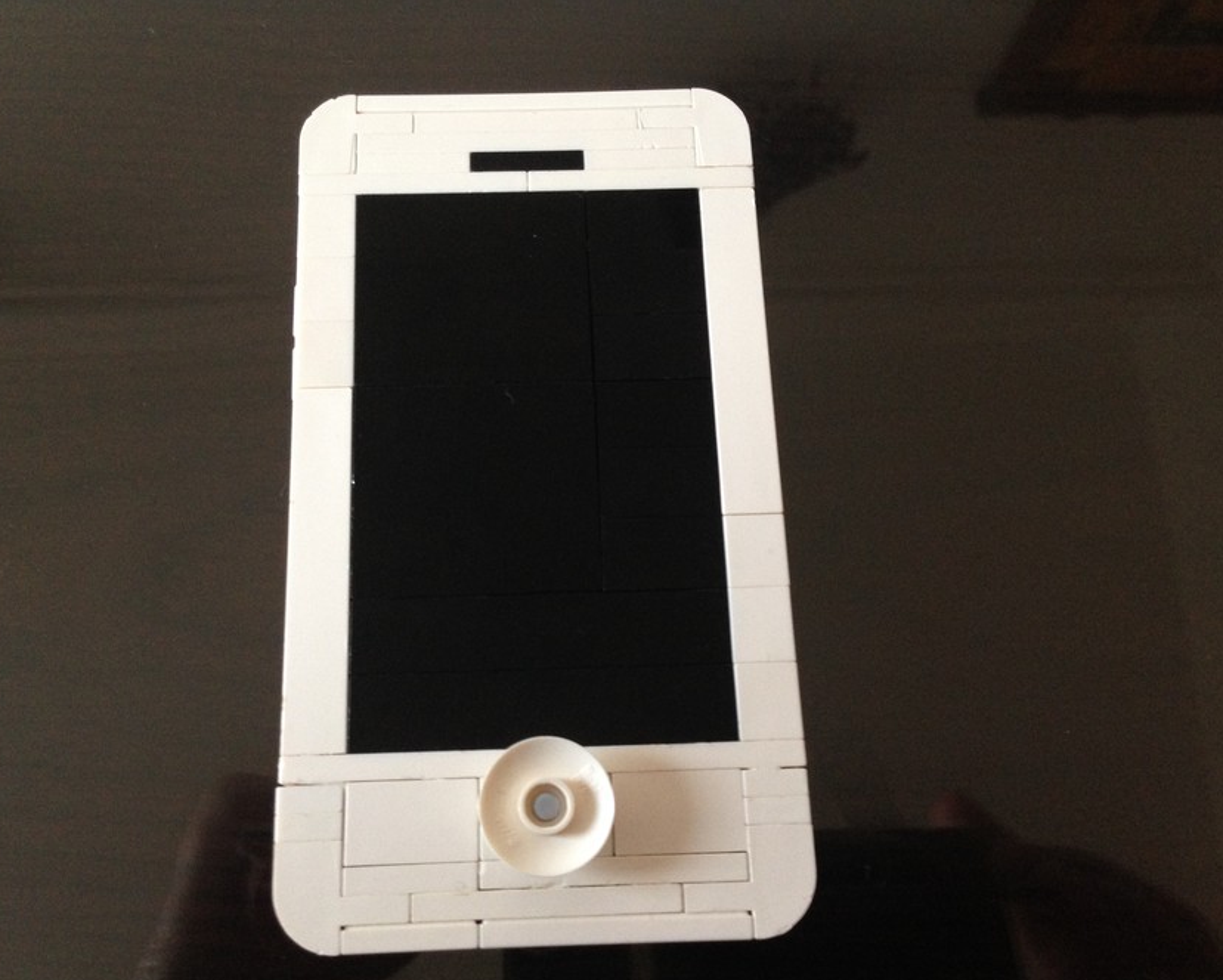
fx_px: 1267
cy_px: 496
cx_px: 570
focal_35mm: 35
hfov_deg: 51.5
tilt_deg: -72.5
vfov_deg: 42.2
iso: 200
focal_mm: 4.12
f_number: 2.4
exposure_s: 1/20
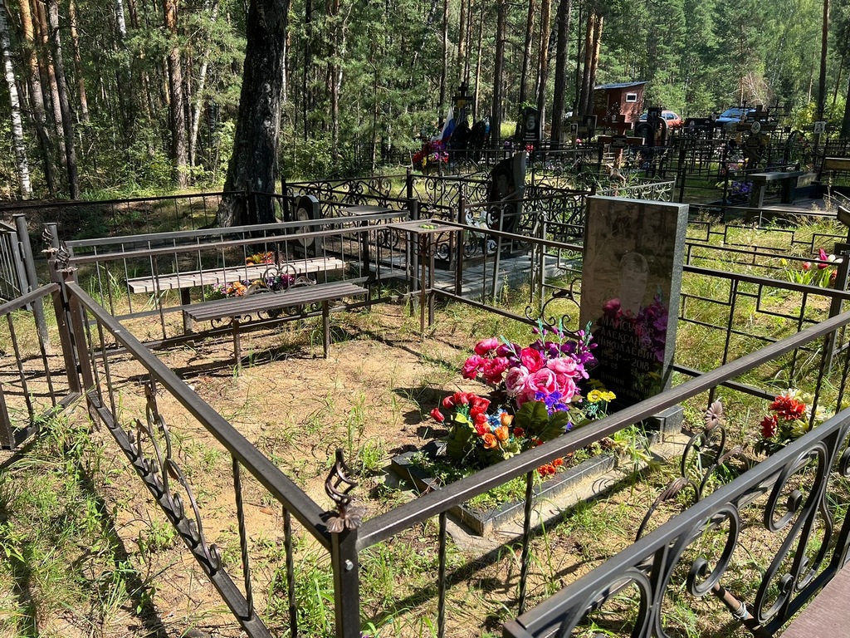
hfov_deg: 67.3
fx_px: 638
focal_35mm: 26
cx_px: 425
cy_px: 319
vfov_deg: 53.1
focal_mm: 5.7
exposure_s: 1/1431
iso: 50
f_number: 1.5
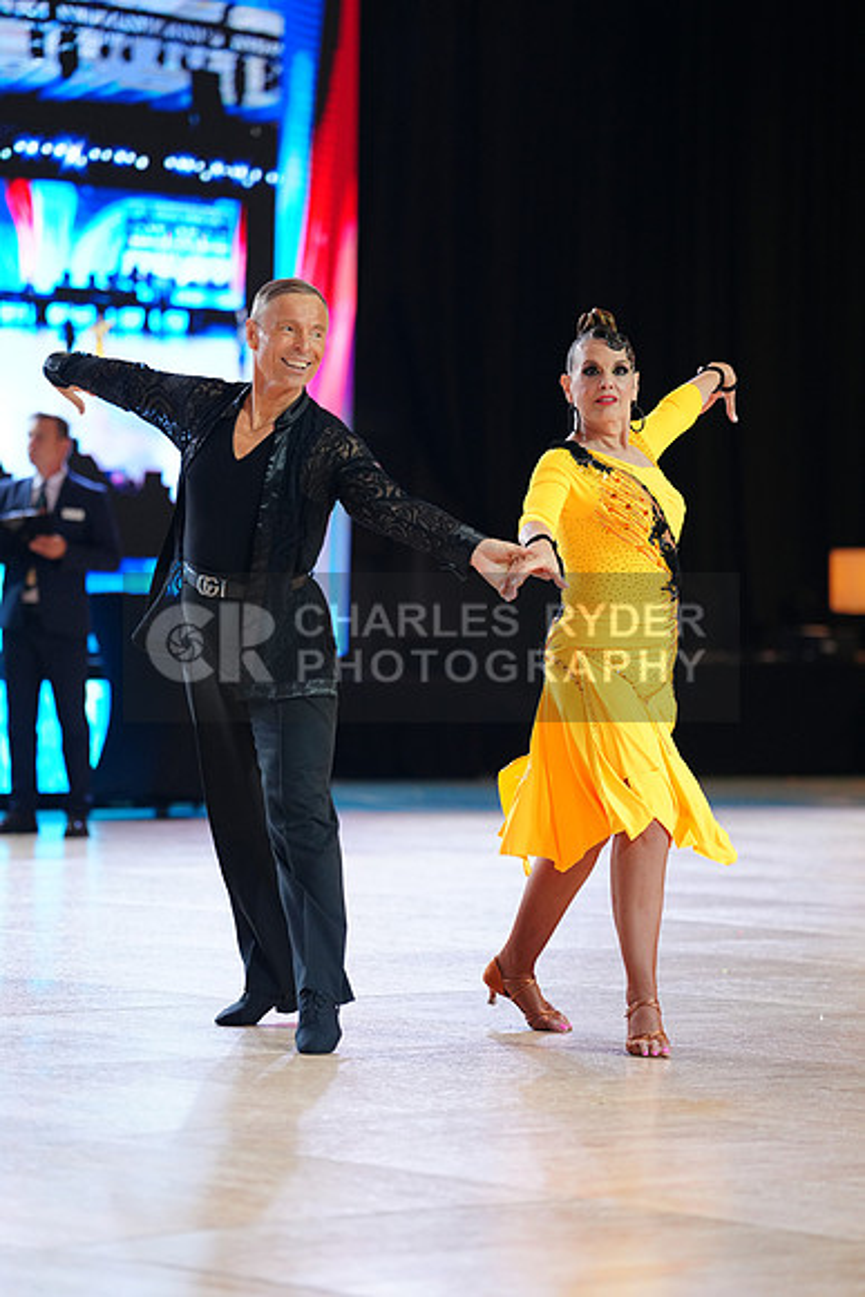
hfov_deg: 9.5
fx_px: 5223
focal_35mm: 145
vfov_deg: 14.2
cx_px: 432
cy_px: 648
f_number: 2.8
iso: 2000
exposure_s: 1/400
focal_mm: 145
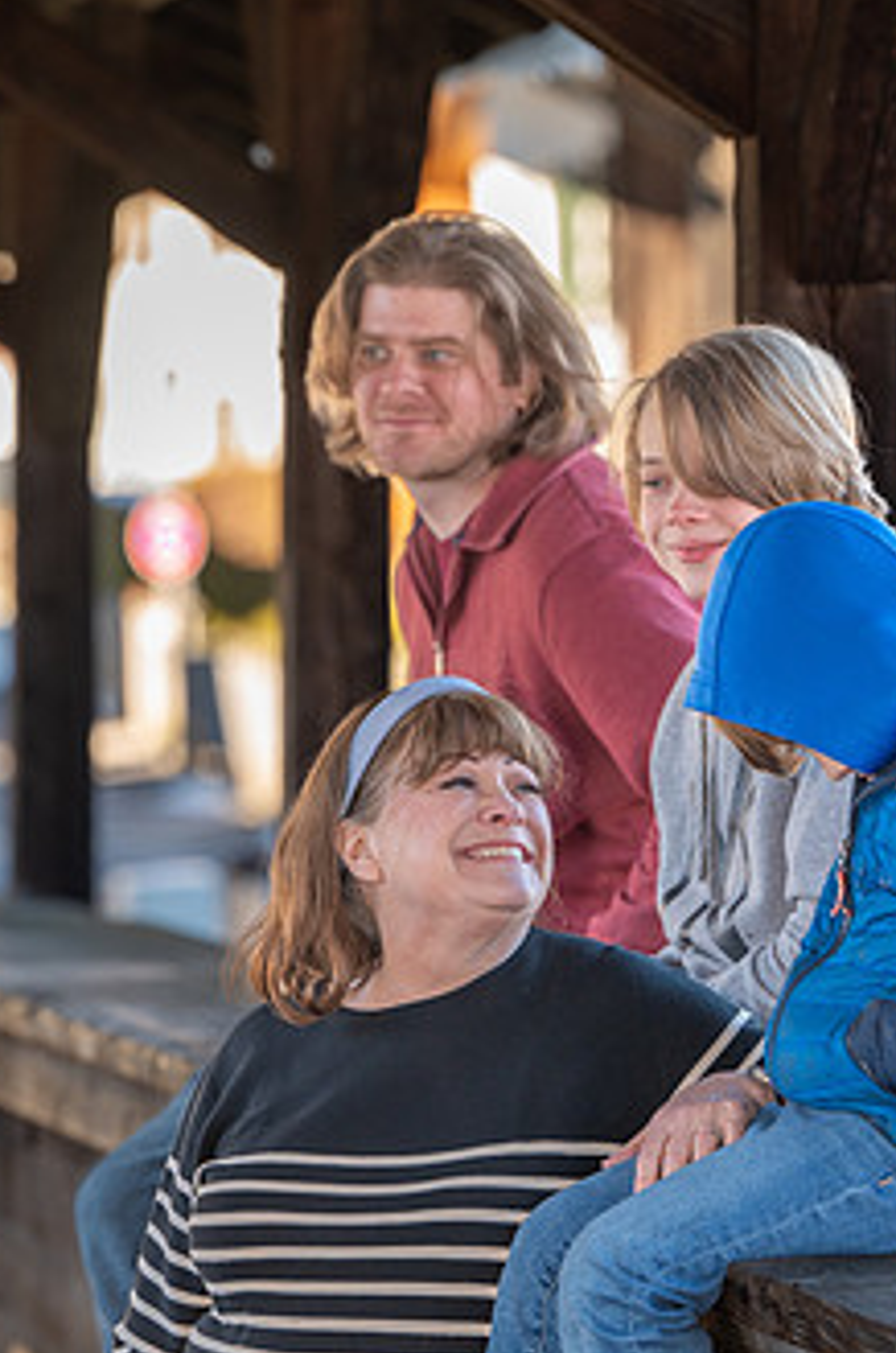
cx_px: 520
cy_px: 711
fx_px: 8472
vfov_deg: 9.1
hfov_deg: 6.1
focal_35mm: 226
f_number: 4.5
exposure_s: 1/200
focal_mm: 165
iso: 160
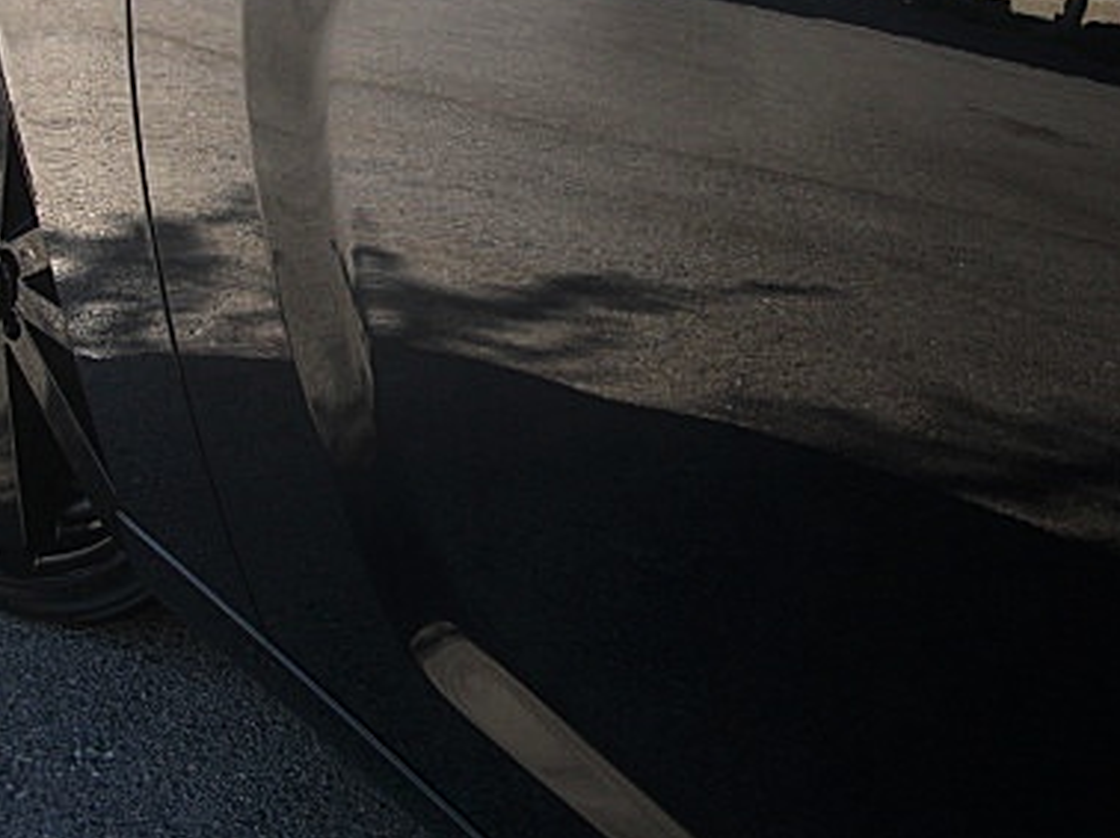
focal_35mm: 61
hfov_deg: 31.7
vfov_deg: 23.6
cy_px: 148
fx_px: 1972
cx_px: 519
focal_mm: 6.3
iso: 50
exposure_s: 1/80
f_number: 2.8
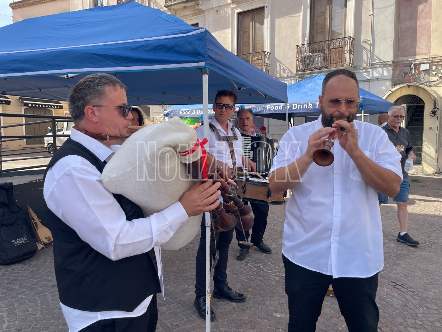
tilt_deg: -5.7
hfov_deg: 67.3
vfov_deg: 53.1
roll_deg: +1.2
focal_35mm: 26
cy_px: 166
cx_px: 221
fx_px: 332
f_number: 1.6
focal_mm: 4.2
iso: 32
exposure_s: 1/1135
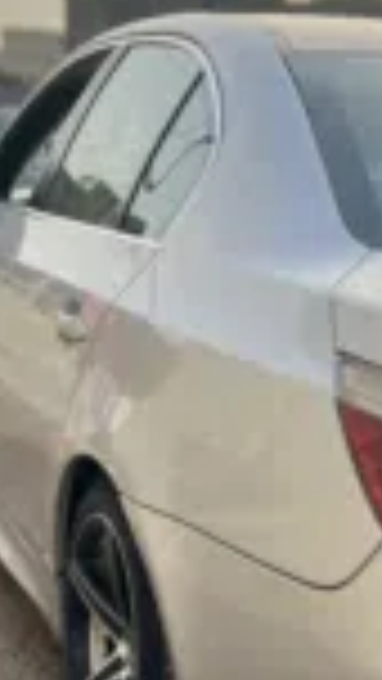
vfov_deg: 27.0
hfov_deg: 15.9
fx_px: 1350
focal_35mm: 75
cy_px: 648
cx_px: 337
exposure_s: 1/1698
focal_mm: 5.7
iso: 50
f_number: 1.5
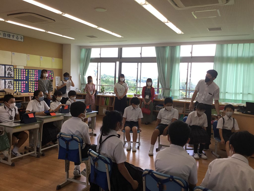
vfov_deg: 45.4
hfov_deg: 58.4
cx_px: 127
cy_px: 96
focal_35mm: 31
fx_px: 227
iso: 40
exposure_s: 1/120
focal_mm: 3.3
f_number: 2.4
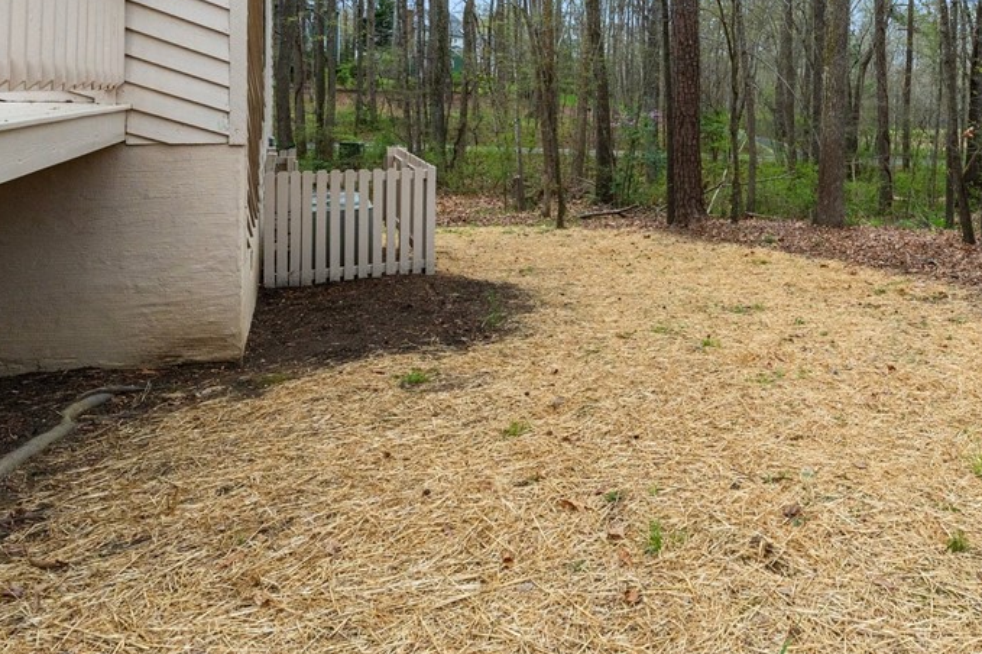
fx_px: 685
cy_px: 156
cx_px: 771
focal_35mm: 25
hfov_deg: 65.5
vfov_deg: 48.8
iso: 1000
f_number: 7.1
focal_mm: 15.7
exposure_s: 1/1600
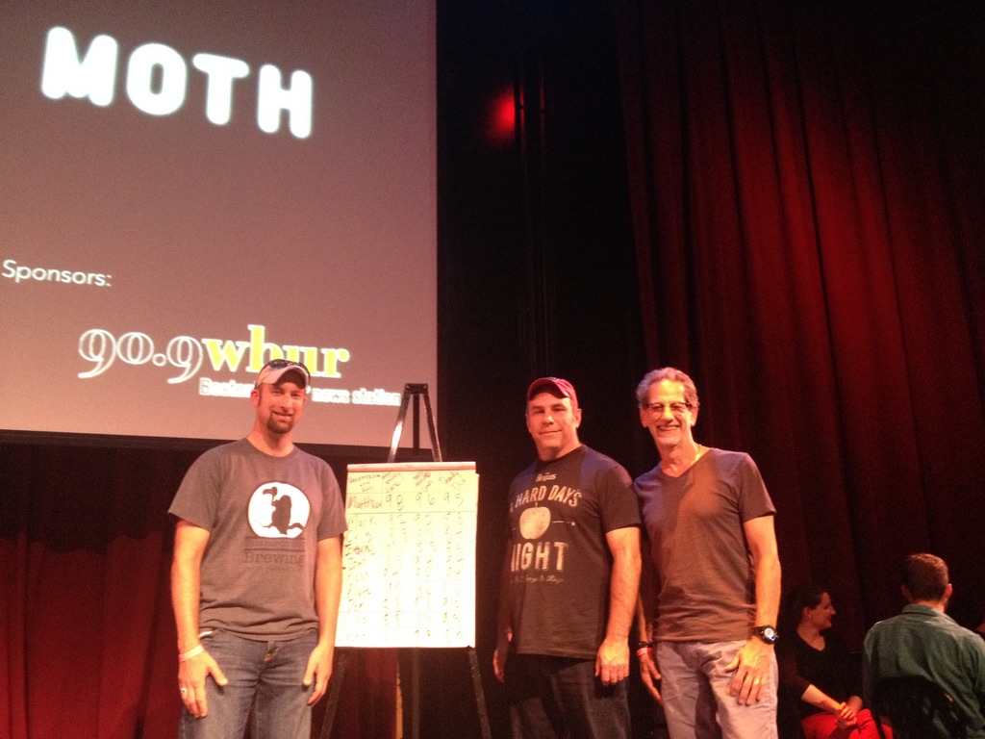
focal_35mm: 35
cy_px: 370
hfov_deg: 52.6
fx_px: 996
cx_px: 492
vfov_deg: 40.7
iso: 400
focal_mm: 4.28
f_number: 2.4
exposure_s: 1/20
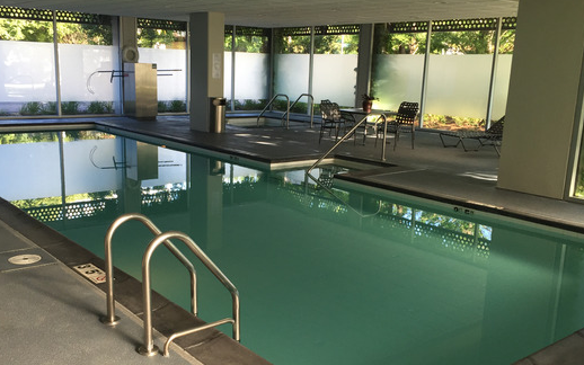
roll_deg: -2.0
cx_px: 266
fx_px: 605
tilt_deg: -13.1
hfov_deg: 51.5
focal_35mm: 38
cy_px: 203
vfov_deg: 33.6
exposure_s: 1/120
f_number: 2.2
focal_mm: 4.15
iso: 50
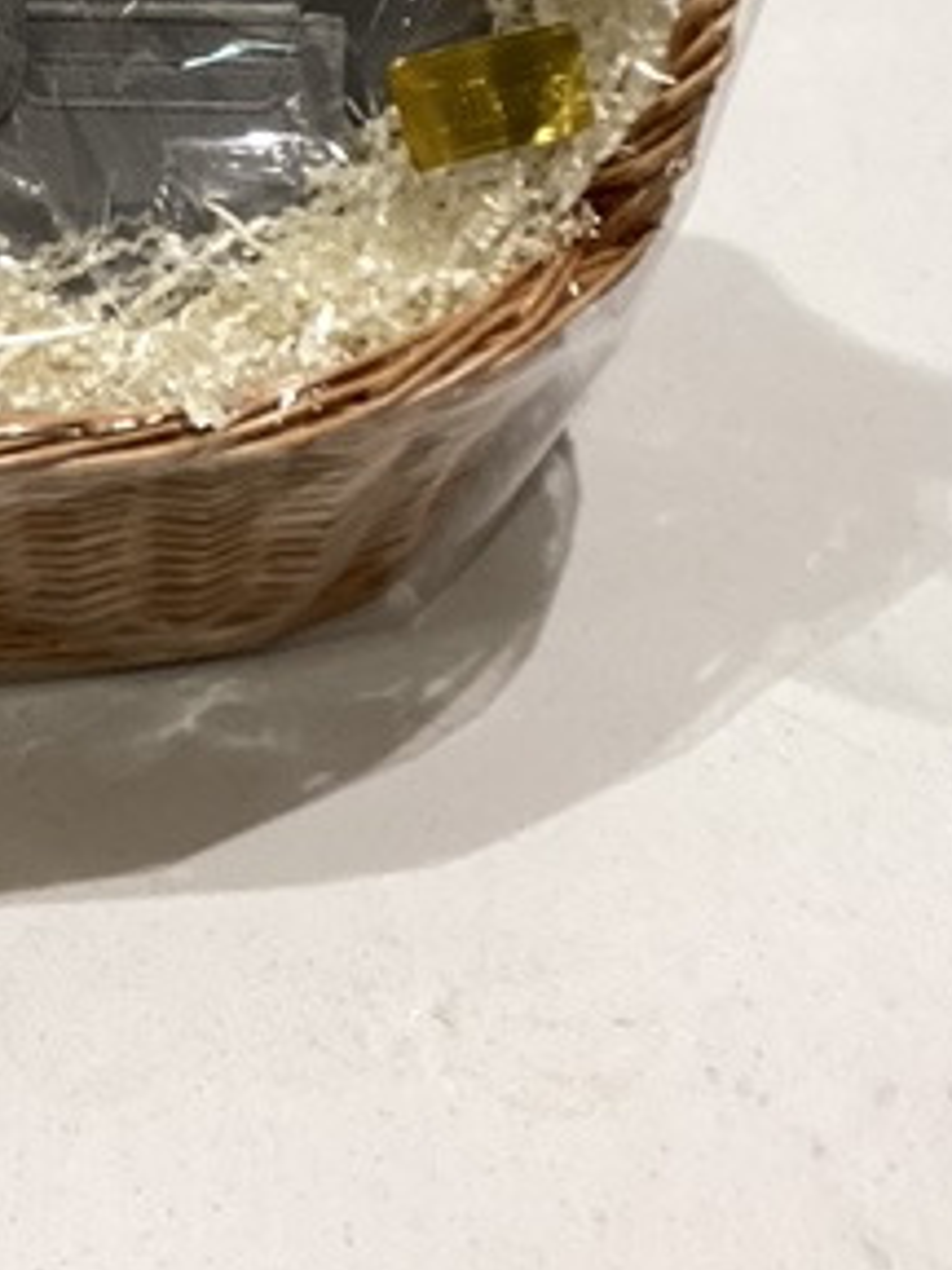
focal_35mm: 69
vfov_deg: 26.2
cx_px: 137
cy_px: -88
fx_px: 2530
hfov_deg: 21.0
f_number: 2.4
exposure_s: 1/60
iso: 100
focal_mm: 3.3
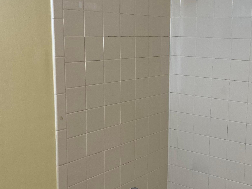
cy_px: 87
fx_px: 386
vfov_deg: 27.5
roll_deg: -1.6
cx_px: 193
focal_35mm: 53
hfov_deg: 35.3
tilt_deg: -10.9
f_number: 1.8
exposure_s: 1/120
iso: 32
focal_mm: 3
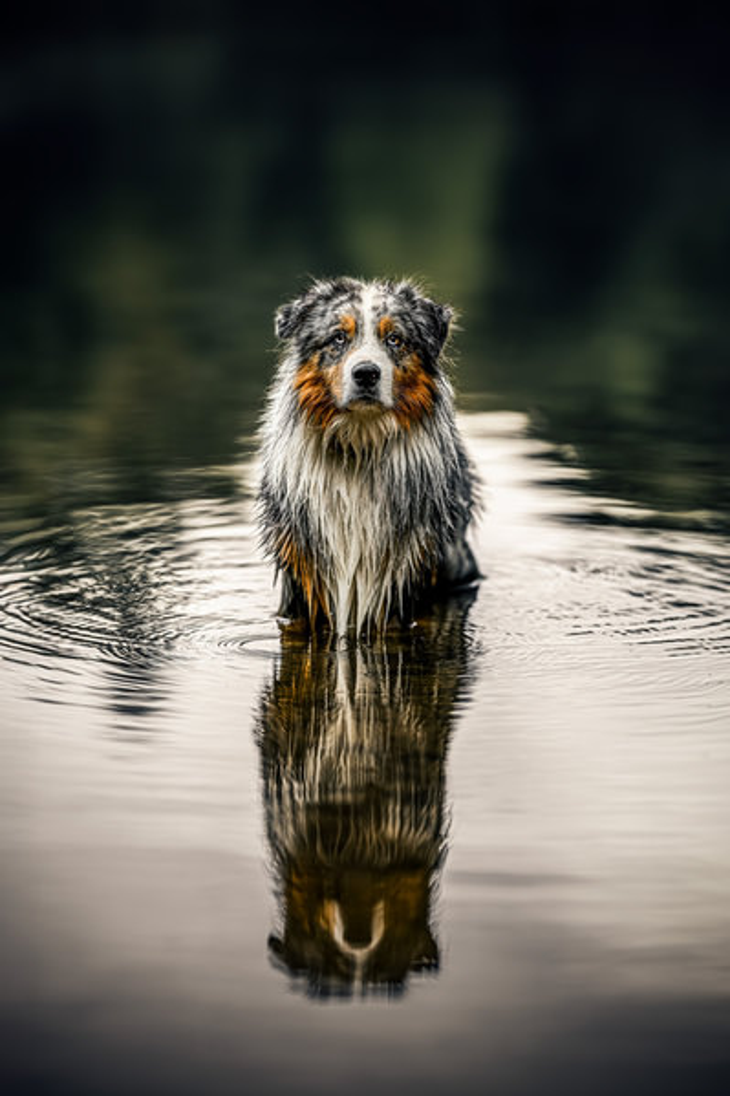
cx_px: 365
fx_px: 4108
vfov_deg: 15.2
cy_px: 548
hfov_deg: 10.2
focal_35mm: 135
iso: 160
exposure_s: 1/800
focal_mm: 135
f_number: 2
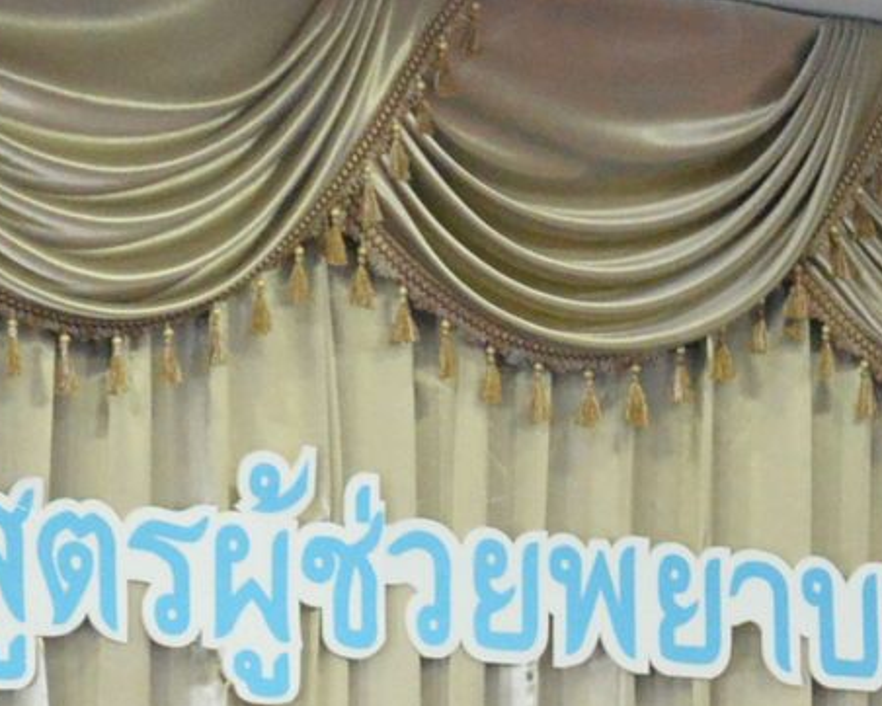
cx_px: 724
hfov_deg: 7.1
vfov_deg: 5.7
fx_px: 7051
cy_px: 1126
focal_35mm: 270
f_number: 4.2
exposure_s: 1/320
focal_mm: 52
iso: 6400
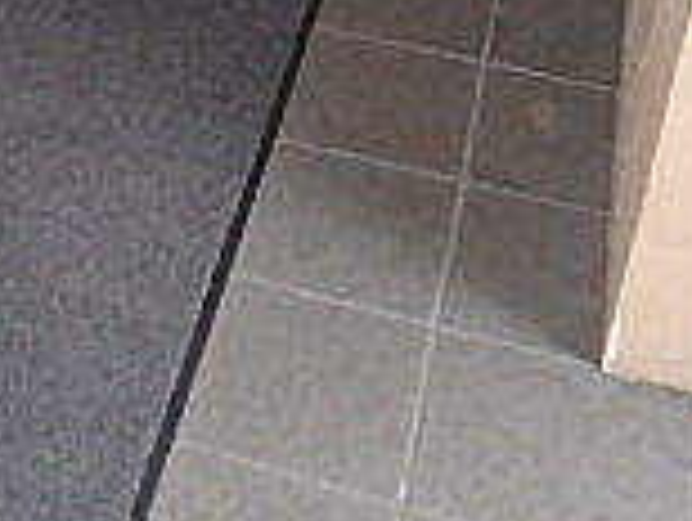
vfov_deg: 16.3
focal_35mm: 87
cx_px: -180
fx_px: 1742
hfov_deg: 20.7
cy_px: -117
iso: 400
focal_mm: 3.7
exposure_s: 1/30
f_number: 3.5
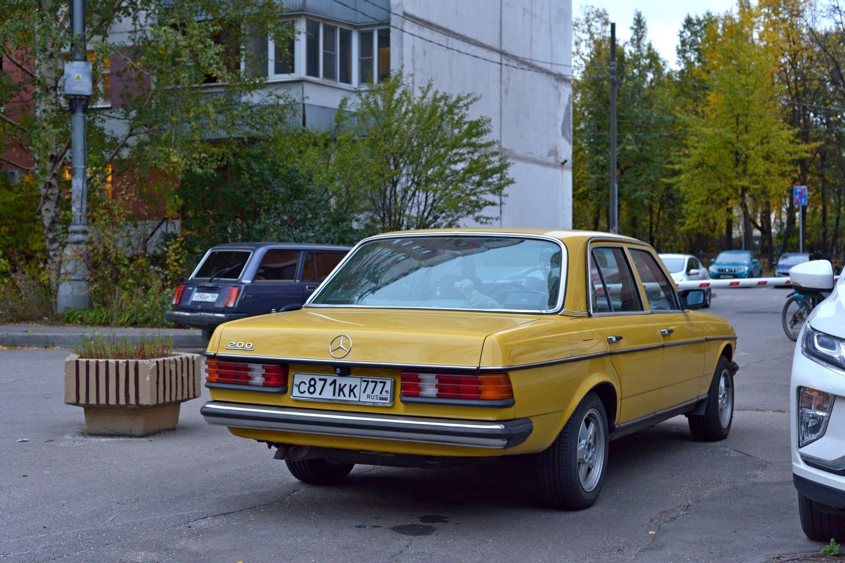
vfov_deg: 27.0
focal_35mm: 50
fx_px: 1174
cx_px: 422
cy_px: 282
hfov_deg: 39.6
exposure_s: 1/100
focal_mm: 50
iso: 1600
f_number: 5.6
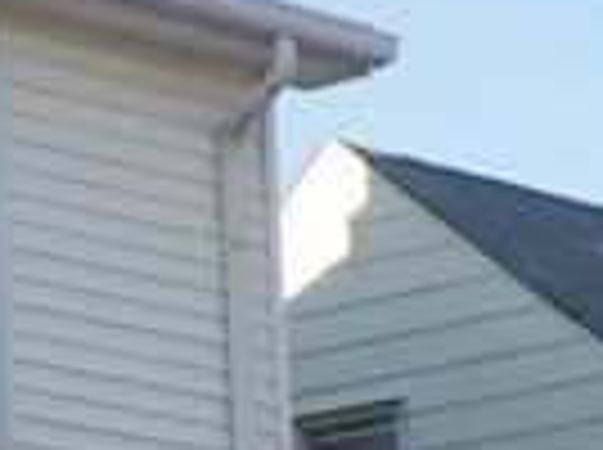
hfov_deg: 8.1
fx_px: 3999
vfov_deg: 6.4
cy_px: 580
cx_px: -706
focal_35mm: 230
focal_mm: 4.1
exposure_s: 1/500
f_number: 3.3
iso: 125
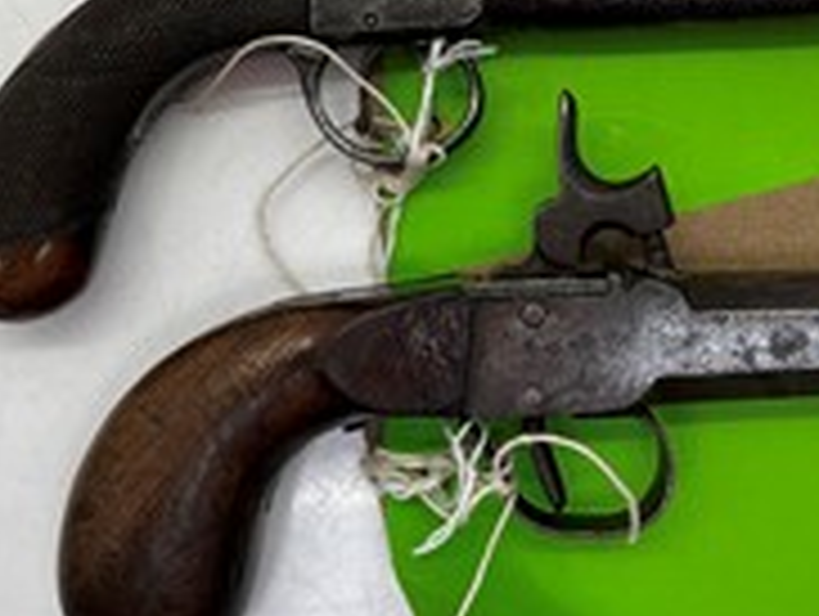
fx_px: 1350
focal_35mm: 57
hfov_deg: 33.4
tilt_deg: -85.6
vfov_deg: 25.0
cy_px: 76
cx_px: 558
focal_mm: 5.1
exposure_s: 1/100
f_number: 1.6
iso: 50
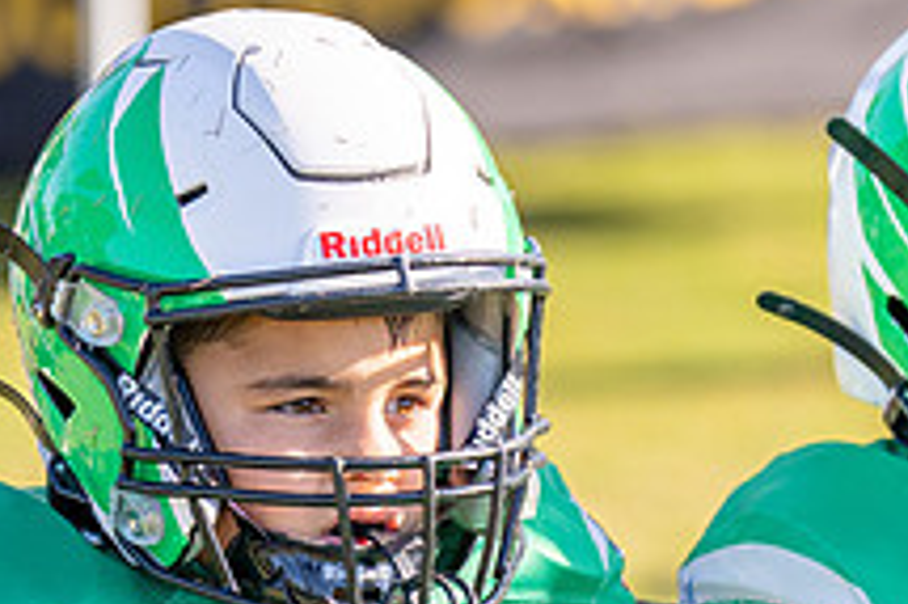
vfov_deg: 3.1
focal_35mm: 437
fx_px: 11013
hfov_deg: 4.7
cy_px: 453
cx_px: 306
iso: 320
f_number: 2.8
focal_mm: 126
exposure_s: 1/3200
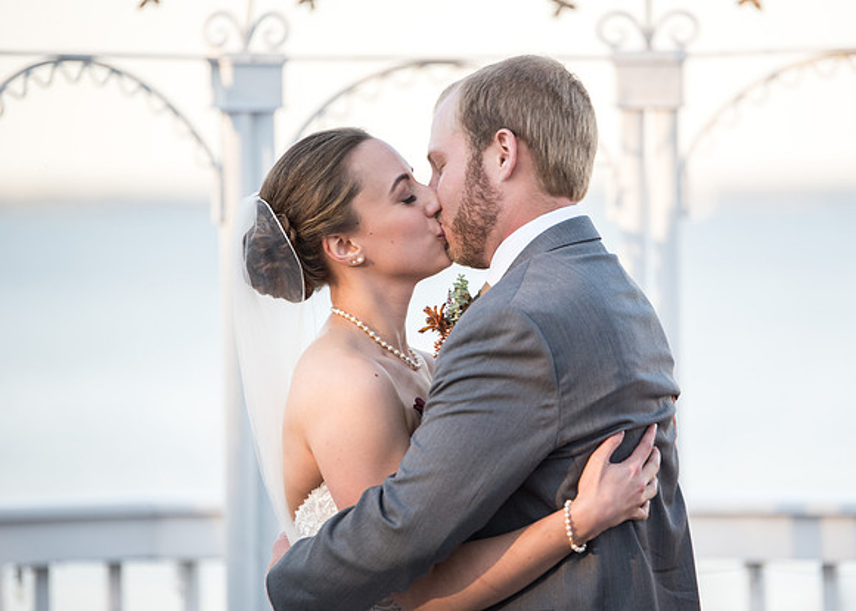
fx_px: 5799
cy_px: 283
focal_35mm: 239
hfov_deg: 8.4
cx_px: 490
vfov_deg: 6.0
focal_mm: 200
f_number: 2.8
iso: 125
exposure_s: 1/1000
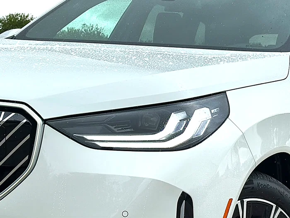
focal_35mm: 86
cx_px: 145
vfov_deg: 17.2
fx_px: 720
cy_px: 109
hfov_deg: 22.8
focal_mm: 6.86
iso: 64
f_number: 1.78
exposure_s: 1/1821
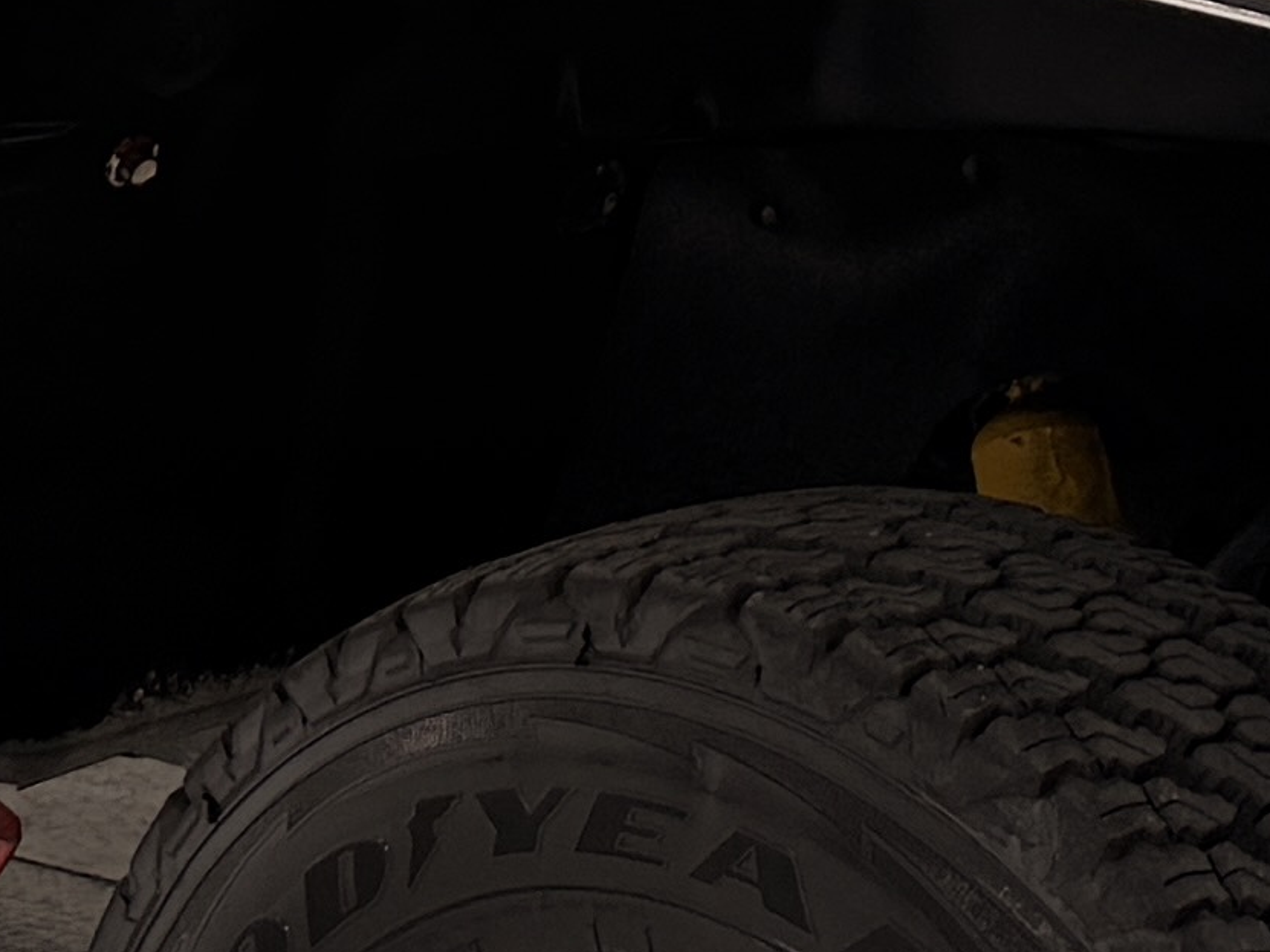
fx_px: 6053
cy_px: -460
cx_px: 605
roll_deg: -0.5
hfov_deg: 12.0
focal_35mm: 165
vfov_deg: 8.8
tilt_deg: -5.8
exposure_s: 1/121
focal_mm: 6.76
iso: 80
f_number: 1.78
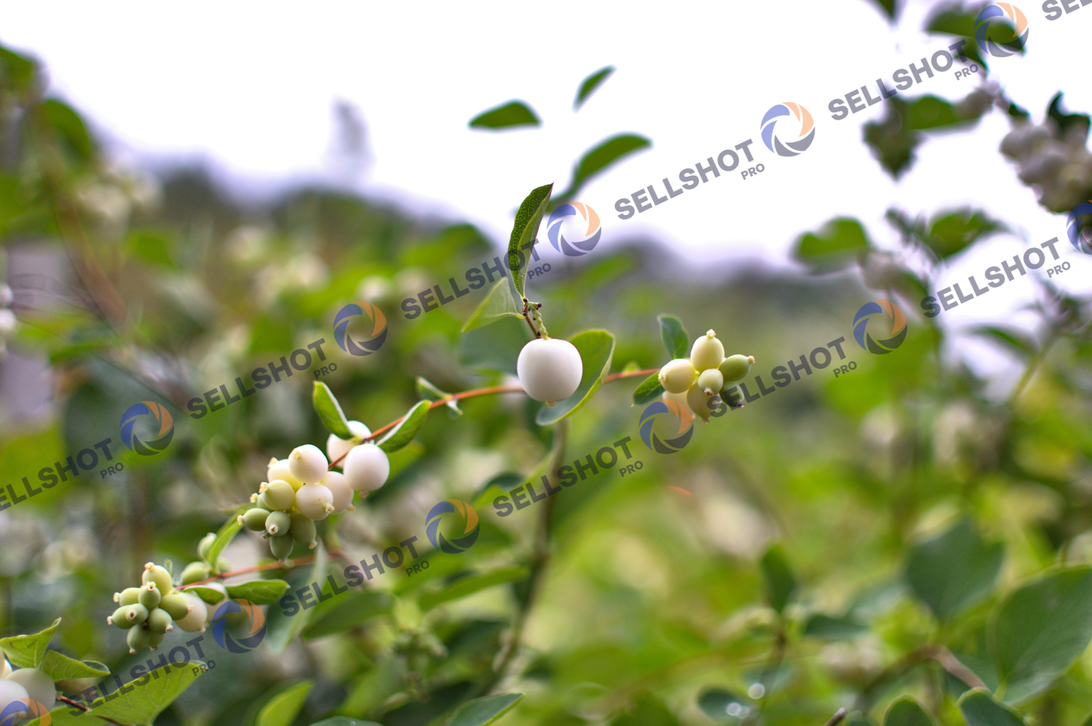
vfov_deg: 25.7
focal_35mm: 52
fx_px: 1591
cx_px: 546
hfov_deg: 37.9
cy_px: 363
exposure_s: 1/40
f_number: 2
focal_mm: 35
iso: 100
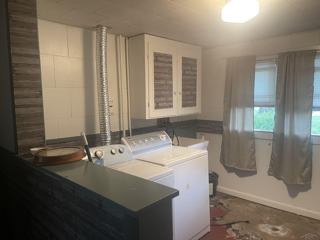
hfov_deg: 69.4
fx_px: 231
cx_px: 160
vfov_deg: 54.9
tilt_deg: -5.2
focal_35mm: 25
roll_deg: +2.2
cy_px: 120
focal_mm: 5.1
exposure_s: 1/60
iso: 320
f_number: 1.6
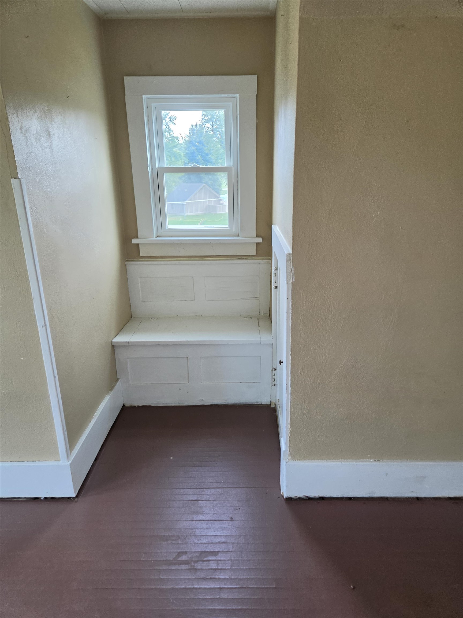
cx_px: 232
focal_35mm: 23
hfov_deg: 58.9
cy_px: 309
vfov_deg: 73.9
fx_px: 410
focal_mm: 5.4
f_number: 1.8
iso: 160
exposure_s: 1/180
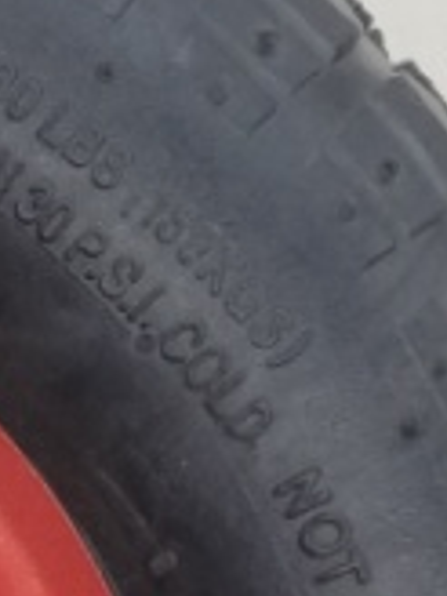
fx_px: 2789
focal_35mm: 162
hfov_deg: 8.6
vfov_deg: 11.8
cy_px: 832
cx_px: -480
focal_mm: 3.81
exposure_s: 1/33.3
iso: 160
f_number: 2.2
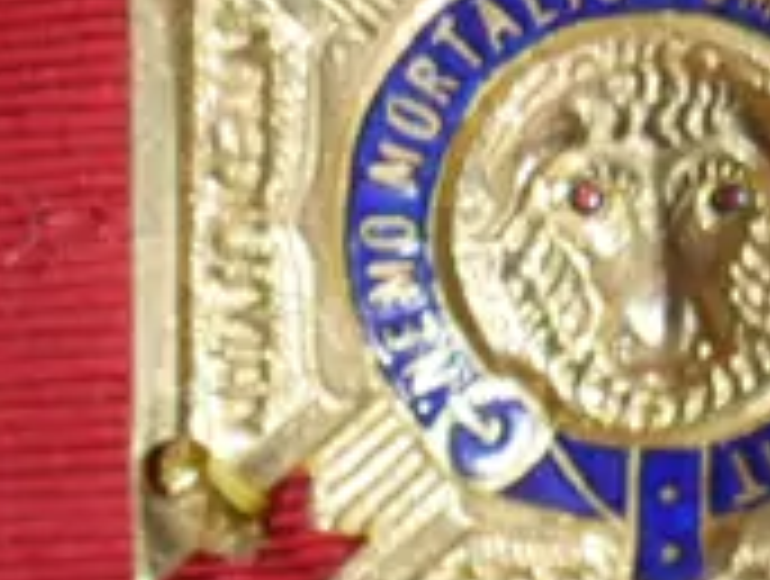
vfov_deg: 6.9
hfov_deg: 9.1
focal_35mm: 215
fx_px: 4793
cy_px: 495
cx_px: 919
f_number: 4
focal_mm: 18
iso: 640
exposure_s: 1/60
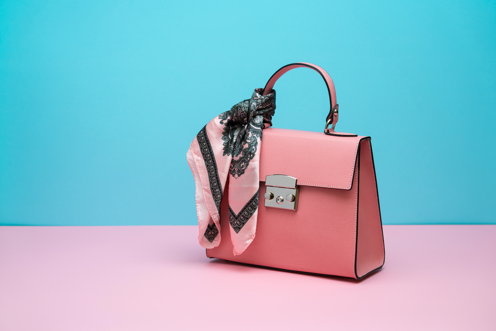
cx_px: 248
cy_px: 164
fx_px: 1185
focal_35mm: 86
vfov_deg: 15.9
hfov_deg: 23.6
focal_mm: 85
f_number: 5.6
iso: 100
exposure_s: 1/8
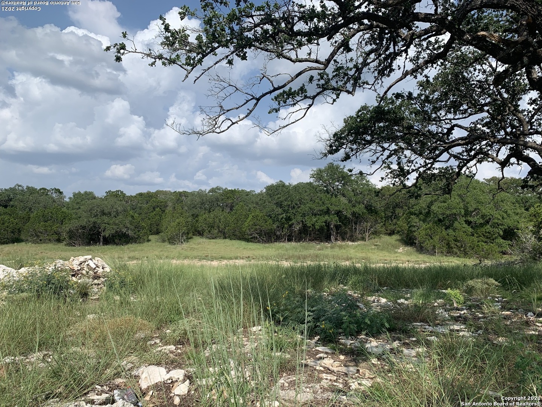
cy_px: 204
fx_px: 407
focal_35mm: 26
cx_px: 271
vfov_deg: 53.1
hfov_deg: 67.3
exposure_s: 1/2994
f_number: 1.8
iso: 25
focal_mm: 4.25
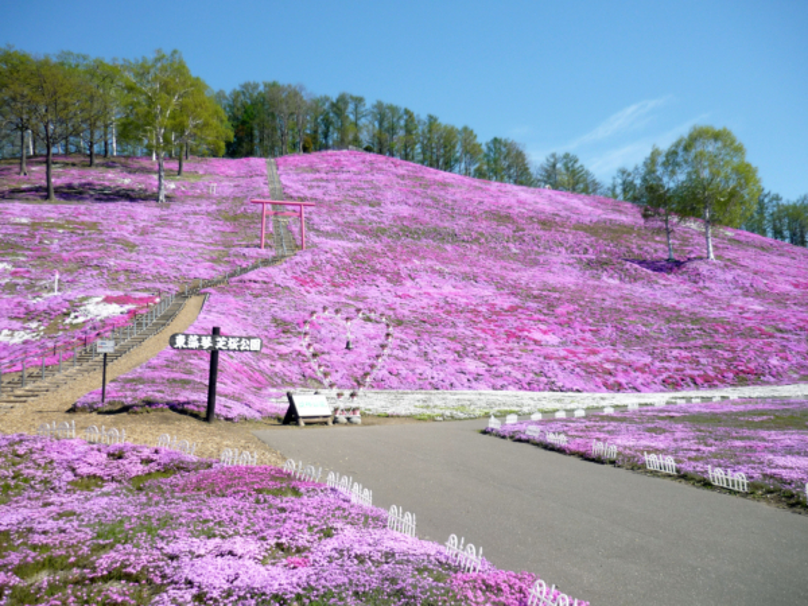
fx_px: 770
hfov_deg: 55.4
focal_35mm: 33
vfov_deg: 42.9
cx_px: 404
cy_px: 303
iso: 100
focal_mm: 5.5
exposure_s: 1/125
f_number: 8
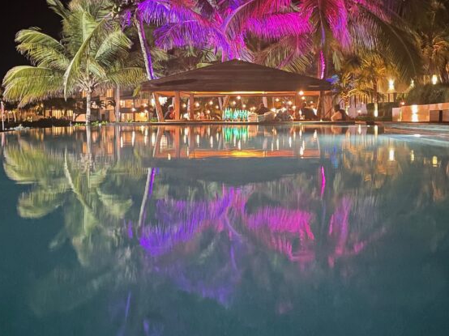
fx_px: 596
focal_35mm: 46
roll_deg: +0.5
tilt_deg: -1.1
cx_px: 250
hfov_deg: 41.2
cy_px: 128
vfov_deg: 31.4
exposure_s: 1/7
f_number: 1.6
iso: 640
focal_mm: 4.2
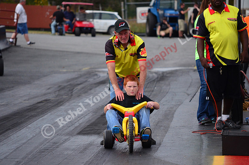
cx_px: 124
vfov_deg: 5.7
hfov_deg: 8.6
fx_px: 1656
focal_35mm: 240
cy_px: 82
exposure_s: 1/2000
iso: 1000
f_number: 5.6
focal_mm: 160
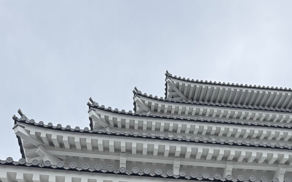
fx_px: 422
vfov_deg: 20.9
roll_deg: +2.1
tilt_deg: +36.8
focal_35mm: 53
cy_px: 270
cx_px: 172
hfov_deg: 38.1
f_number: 1.78
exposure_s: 1/1637
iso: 80
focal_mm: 6.76
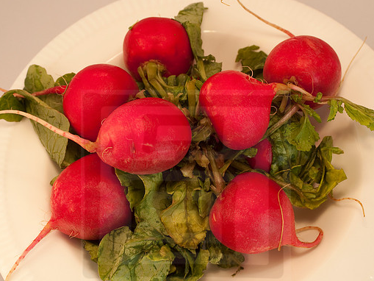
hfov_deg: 23.8
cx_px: 186
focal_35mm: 82
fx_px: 886
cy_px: 140
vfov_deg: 18.0
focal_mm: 50
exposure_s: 1/200
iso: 200
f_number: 7.1
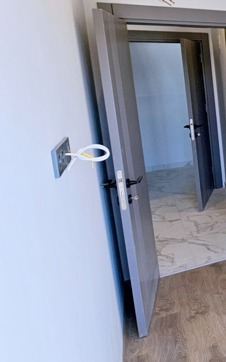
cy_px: 123
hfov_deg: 20.6
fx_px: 355
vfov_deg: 53.0
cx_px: 430
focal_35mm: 36
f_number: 2.2
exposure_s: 1/101
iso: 50
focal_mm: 2.2
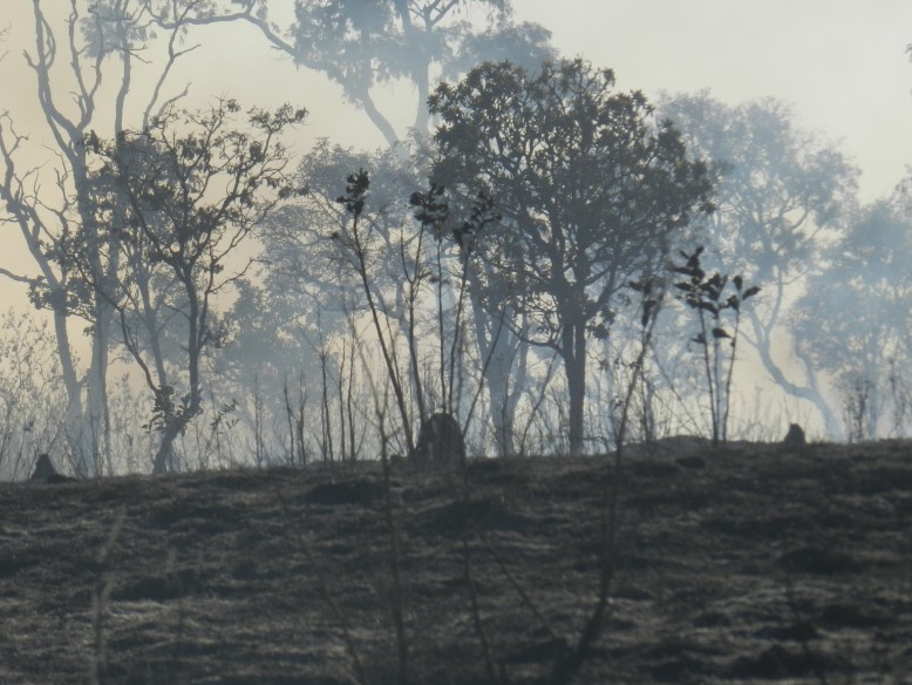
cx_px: 470
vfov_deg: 2.4
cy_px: 276
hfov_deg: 3.2
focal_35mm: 613
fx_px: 16155
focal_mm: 82.9
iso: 160
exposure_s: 1/1000
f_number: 5.7
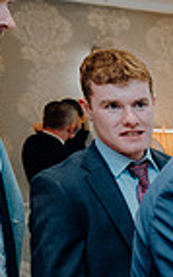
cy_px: 313
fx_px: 753
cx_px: 536
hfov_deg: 9.7
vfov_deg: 19.8
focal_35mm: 100
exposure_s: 1/160
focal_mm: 24
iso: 2500
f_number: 3.5
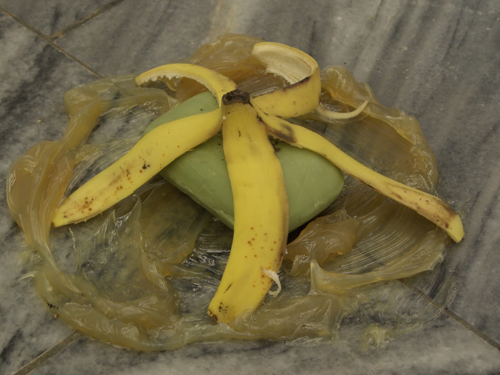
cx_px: 237
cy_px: 179
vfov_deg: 13.7
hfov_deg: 18.2
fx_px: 1560
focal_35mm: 108
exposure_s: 1/13
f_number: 3.8
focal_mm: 21.3
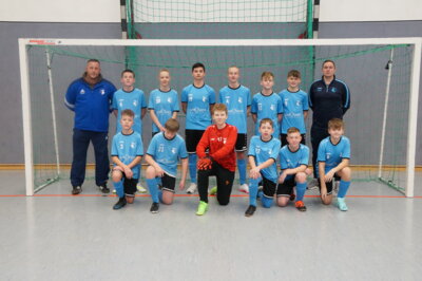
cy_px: 140
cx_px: 211
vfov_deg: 30.8
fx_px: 509
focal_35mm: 44
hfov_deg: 45.0
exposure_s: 1/40
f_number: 13
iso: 3200
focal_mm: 29
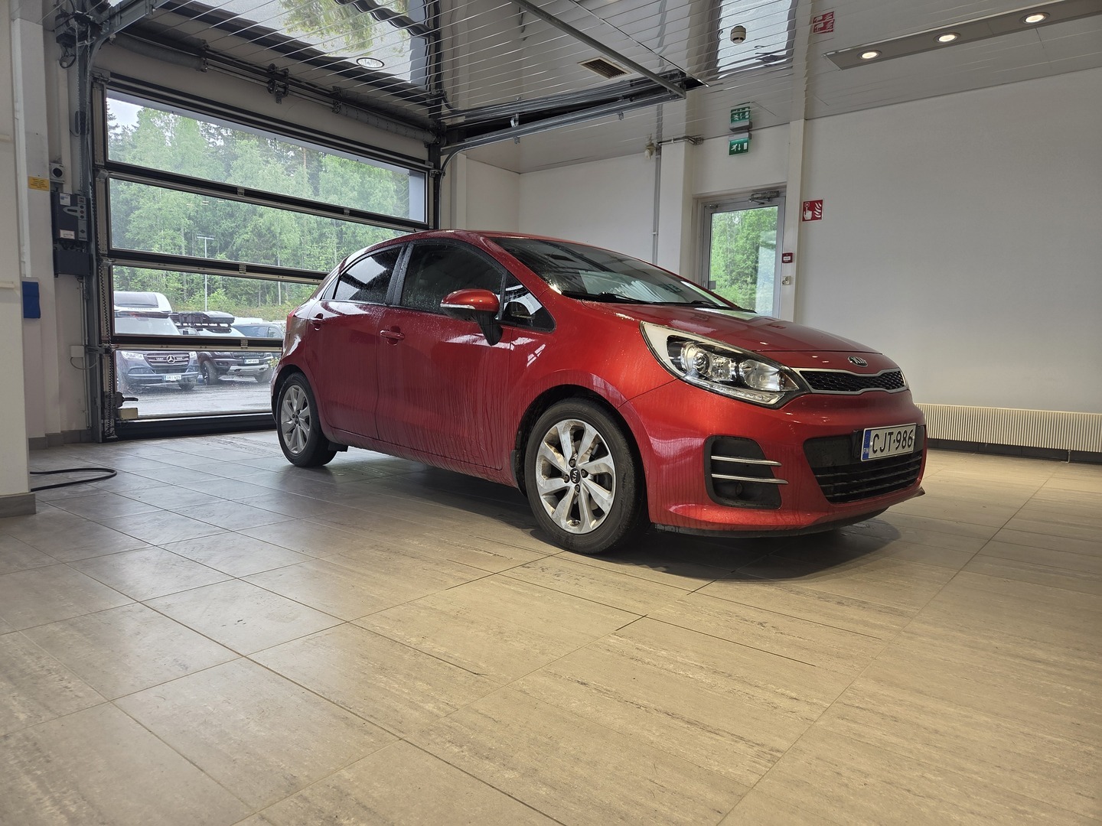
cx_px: 551
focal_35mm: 23
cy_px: 413
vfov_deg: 58.9
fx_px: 732
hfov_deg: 73.9
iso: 80
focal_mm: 5.4
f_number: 1.8
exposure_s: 1/180
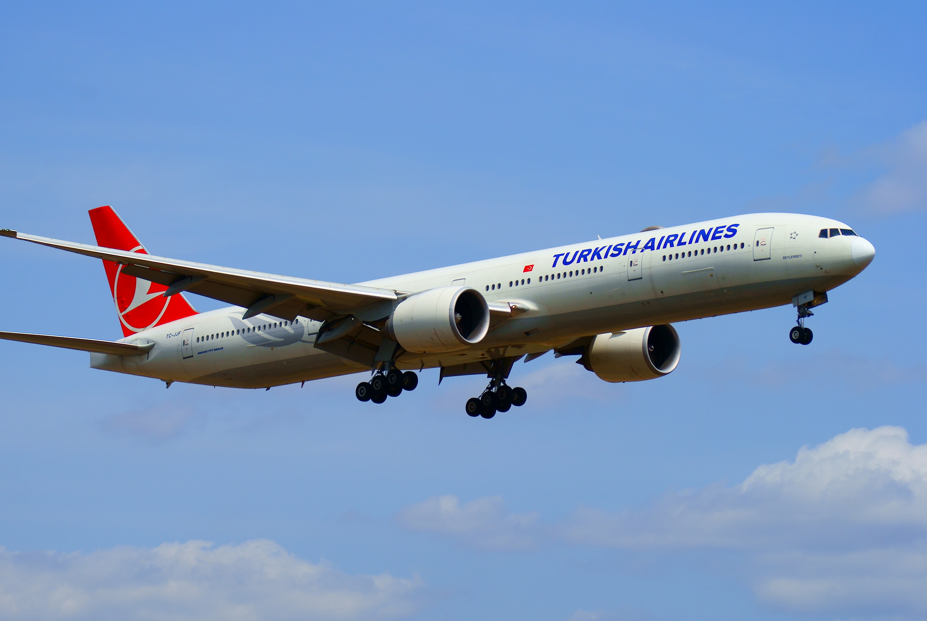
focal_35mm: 150
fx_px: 3867
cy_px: 310
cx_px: 464
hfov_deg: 13.7
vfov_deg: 9.2
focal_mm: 100
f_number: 5.6
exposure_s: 1/1250
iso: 100
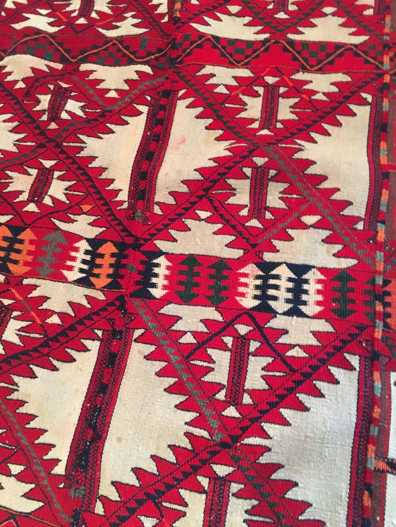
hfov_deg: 48.2
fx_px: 442
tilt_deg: -71.6
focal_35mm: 29
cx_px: 198
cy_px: 264
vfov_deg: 61.7
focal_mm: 4.15
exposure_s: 1/17
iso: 250
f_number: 2.2
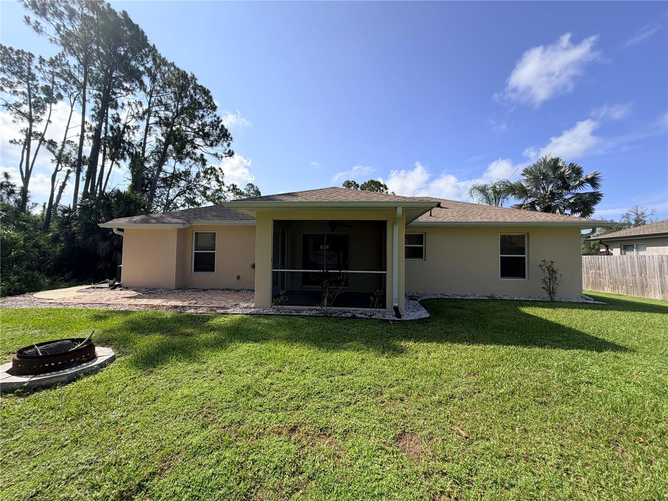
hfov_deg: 102.1
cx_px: 334
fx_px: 270
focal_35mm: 14
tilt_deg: +2.5
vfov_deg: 85.7
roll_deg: -0.4
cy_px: 250
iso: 20
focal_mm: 2.22
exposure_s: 1/809
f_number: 2.2
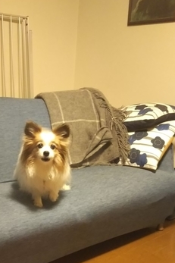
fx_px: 328
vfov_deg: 43.1
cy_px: 174
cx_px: 45
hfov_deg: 29.4
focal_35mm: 45
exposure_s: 1/9
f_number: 2.2
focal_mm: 4
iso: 640
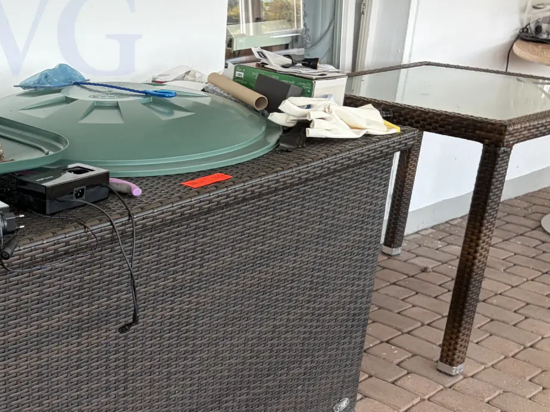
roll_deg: +0.7
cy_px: 330
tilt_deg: -21.0
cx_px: 57
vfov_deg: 26.5
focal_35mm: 54
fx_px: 858
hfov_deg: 33.7
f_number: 1.6
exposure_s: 1/100
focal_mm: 5.96
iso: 80
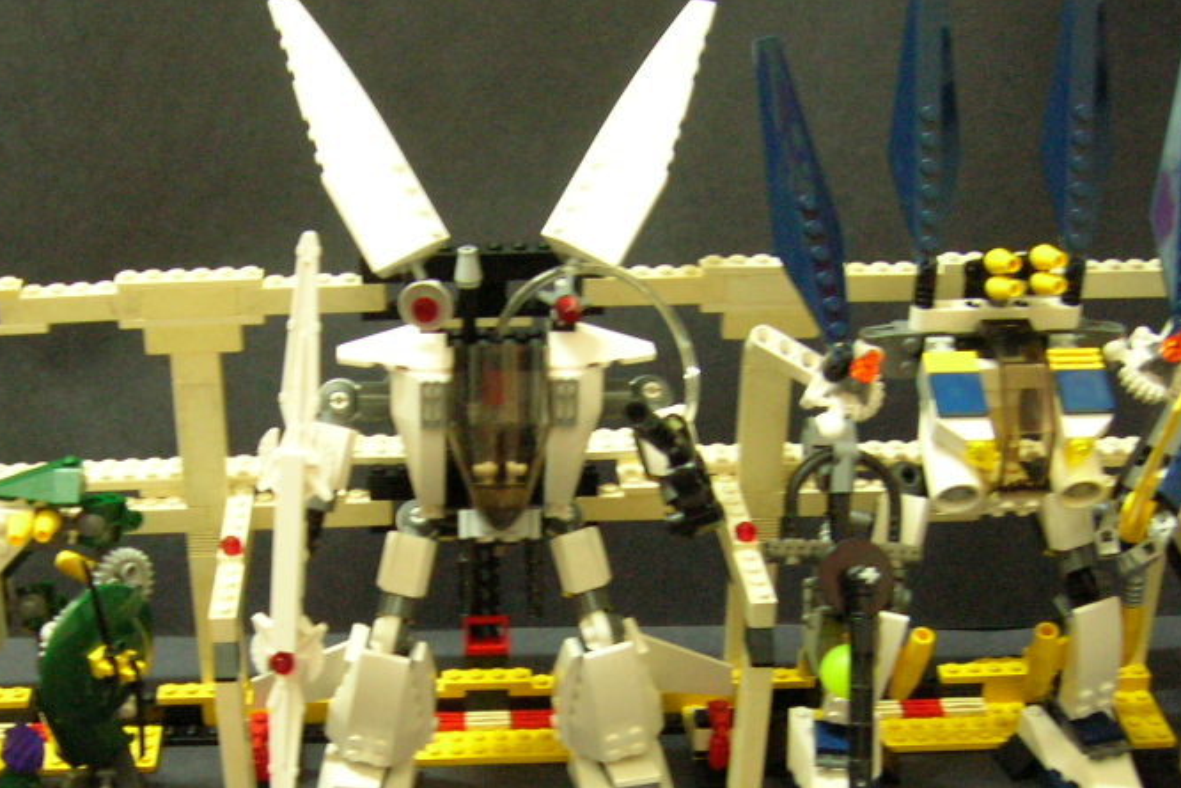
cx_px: 482
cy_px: 632
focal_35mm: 56
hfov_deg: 35.5
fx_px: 1837
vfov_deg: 23.8
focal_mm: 5.8
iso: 200
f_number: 2.9
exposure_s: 1/1.7
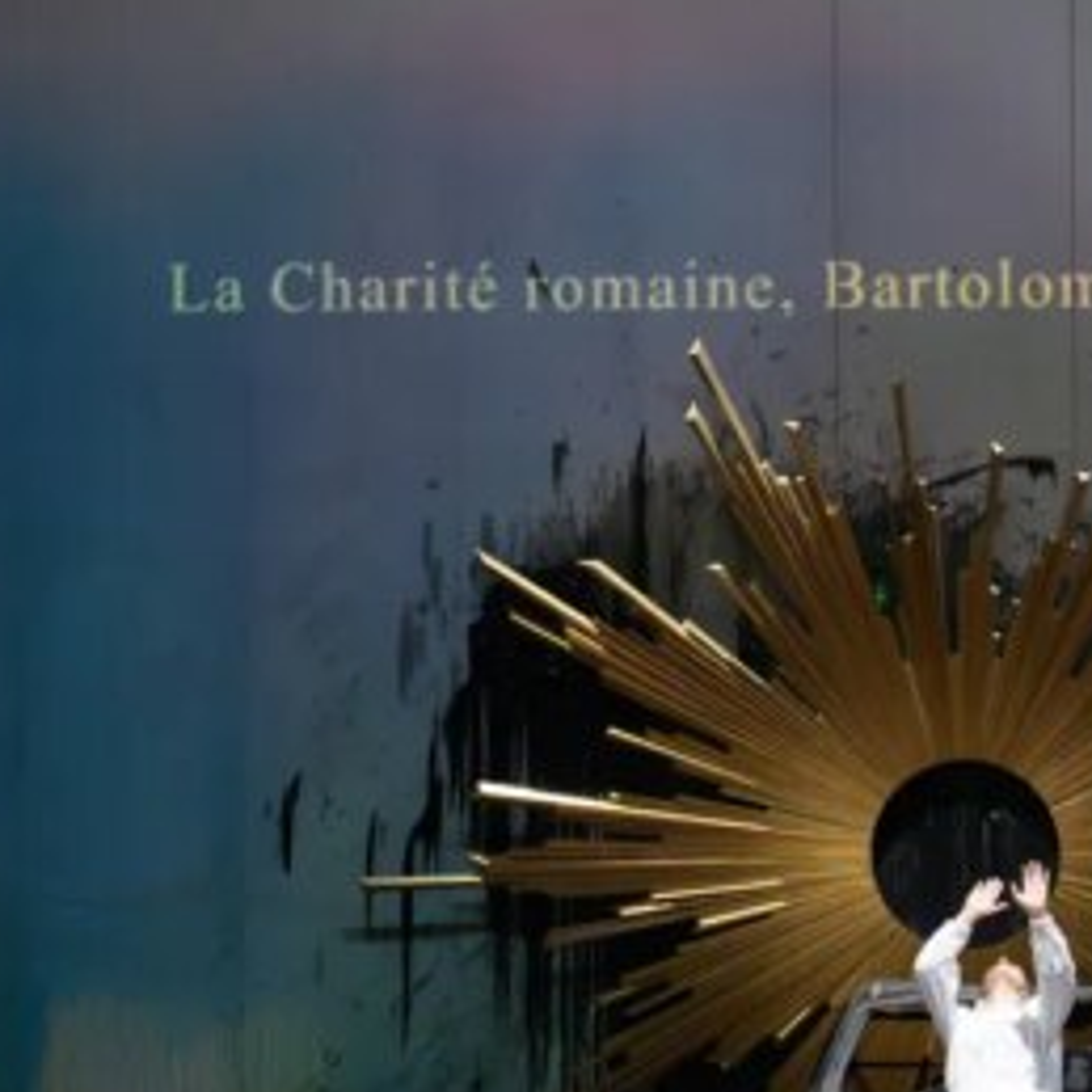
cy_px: 590
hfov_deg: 12.7
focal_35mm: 136
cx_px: 1088
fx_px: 4854
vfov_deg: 12.8
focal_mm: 54
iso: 8000
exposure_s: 1/160
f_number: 3.5
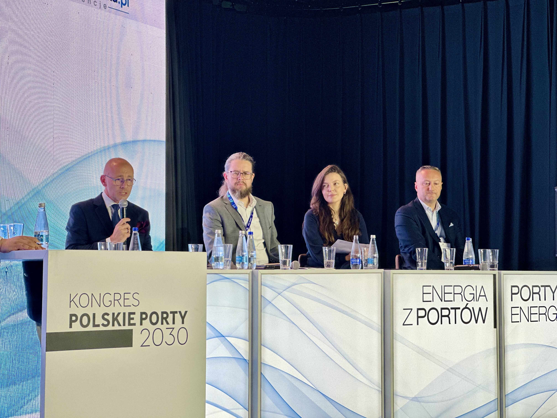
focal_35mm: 77
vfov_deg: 19.1
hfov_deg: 25.3
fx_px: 1239
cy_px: 209
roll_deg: -0.5
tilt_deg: +3.6
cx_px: 278
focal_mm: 9
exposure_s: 1/120
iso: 125
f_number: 2.8
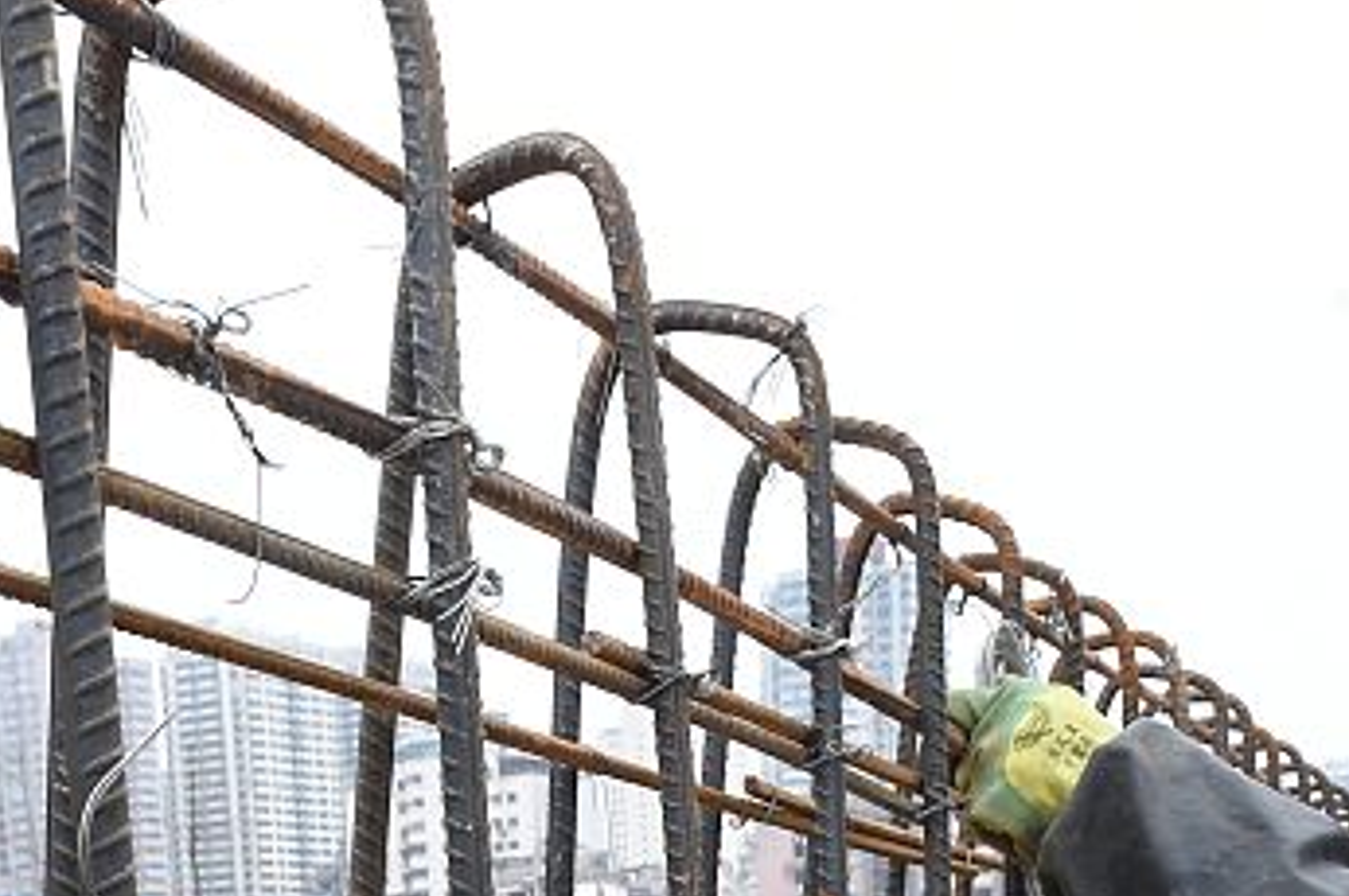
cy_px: 1533
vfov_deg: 18.7
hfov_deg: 33.9
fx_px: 2209
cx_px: 733
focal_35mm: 59
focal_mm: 17
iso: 1600
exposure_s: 1/400
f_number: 10
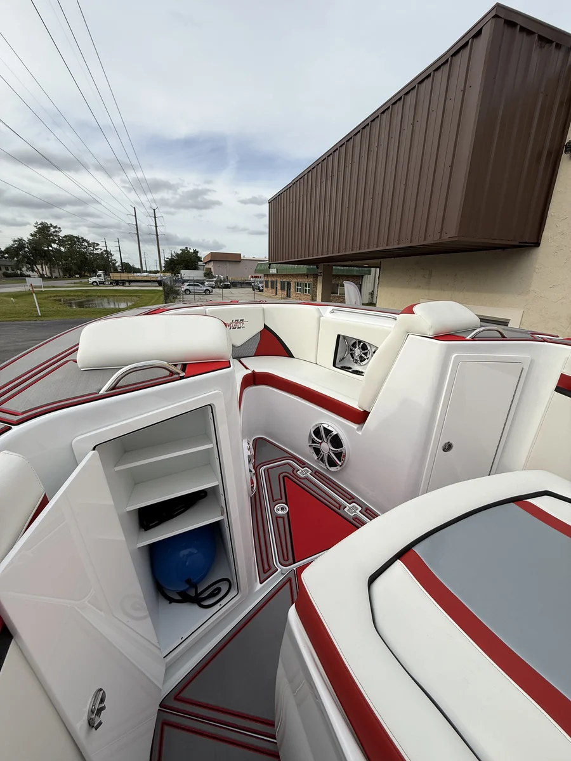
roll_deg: -2.2
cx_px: 286
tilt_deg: -17.8
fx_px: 308
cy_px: 380
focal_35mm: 14
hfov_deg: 85.7
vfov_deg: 102.1
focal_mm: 2.22
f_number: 2.2
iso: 50
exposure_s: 1/1572
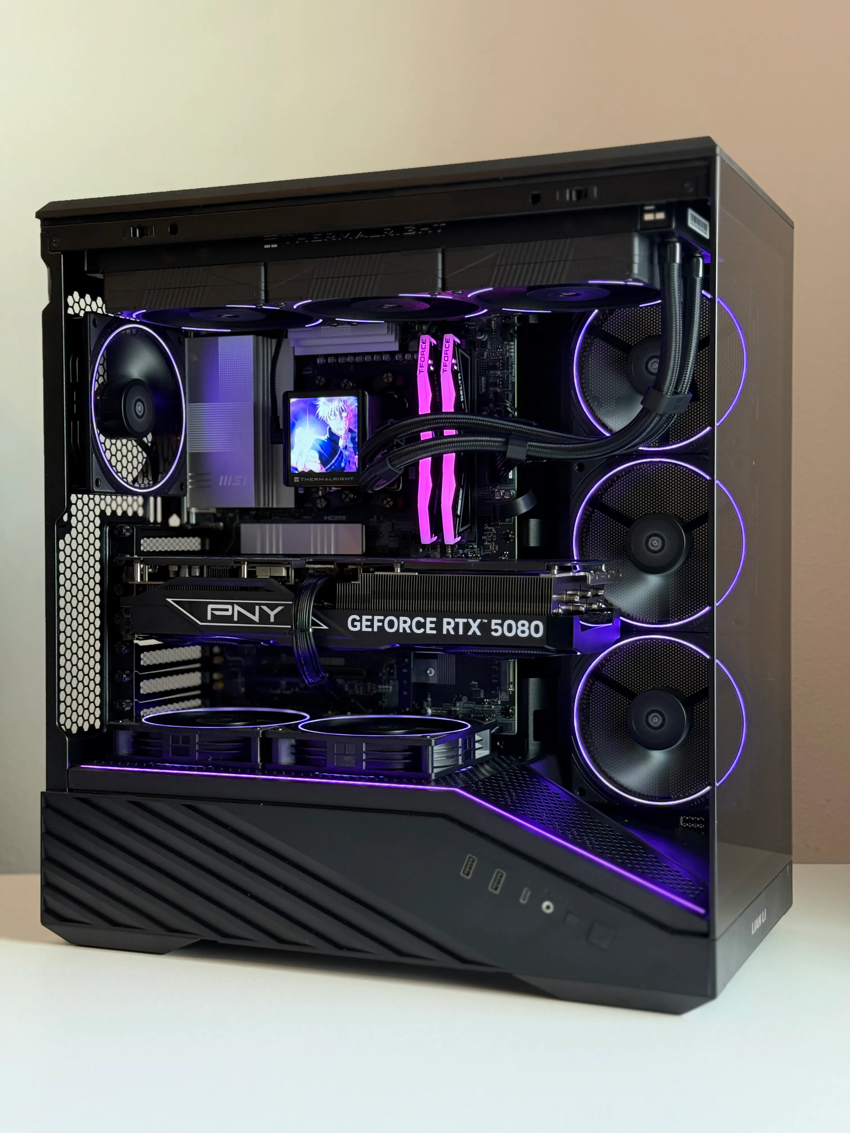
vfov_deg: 39.7
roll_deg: -1.3
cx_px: 425
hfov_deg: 30.3
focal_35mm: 48
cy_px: 566
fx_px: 1572
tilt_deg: -0.4
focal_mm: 6.76
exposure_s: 1/40
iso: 200
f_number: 1.78
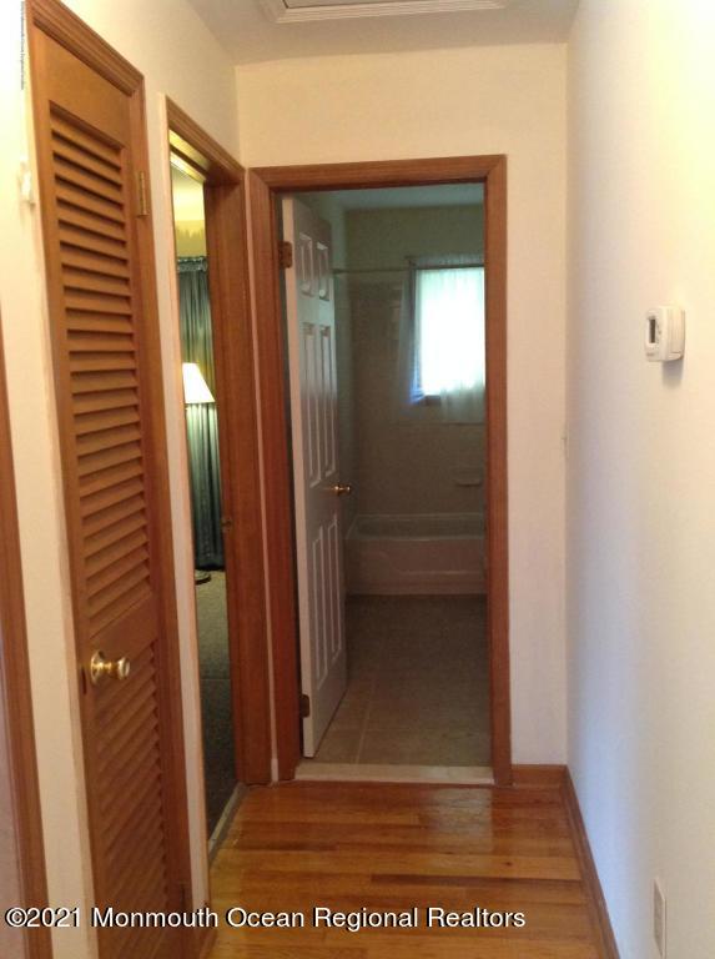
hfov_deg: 40.6
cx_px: 358
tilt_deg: -3.7
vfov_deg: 52.7
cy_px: 480
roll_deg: +1.5
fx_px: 967
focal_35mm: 35
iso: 320
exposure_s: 1/15
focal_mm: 4.28
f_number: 2.4
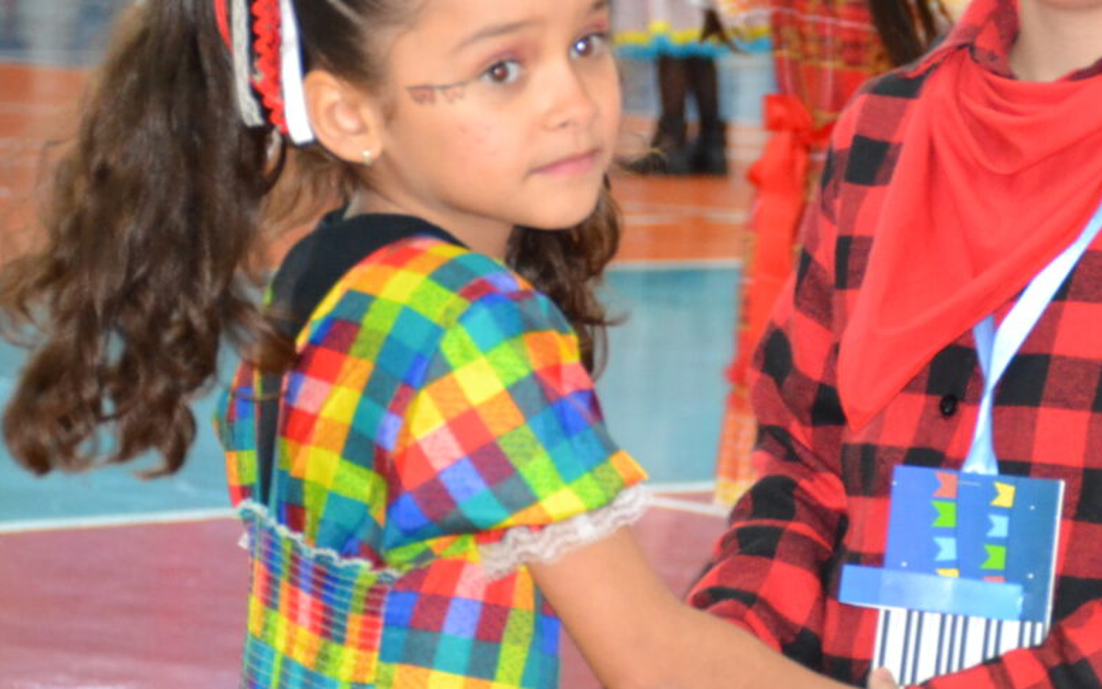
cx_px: 905
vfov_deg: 4.6
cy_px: 250
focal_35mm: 283
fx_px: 8509
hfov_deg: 7.4
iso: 1600
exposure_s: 1/60
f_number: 5
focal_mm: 75
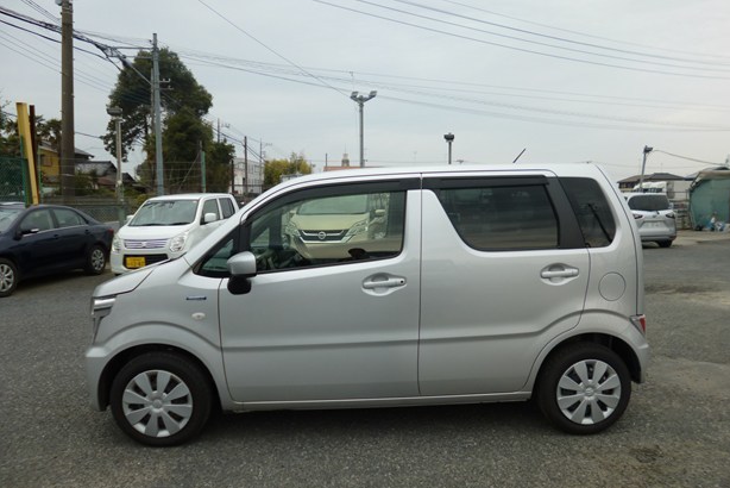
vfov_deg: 49.6
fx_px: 527
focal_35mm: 26
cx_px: 379
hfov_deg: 69.3
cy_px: 248
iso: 100
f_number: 2.8
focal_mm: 4.3
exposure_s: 1/500
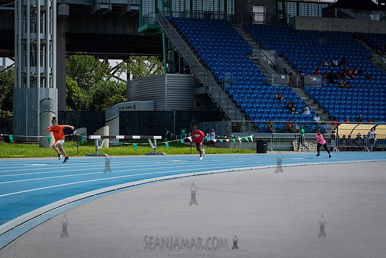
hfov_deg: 25.1
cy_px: 146
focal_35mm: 81
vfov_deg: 16.9
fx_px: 866
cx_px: 214
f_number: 5
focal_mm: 62
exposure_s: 1/1600
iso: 250
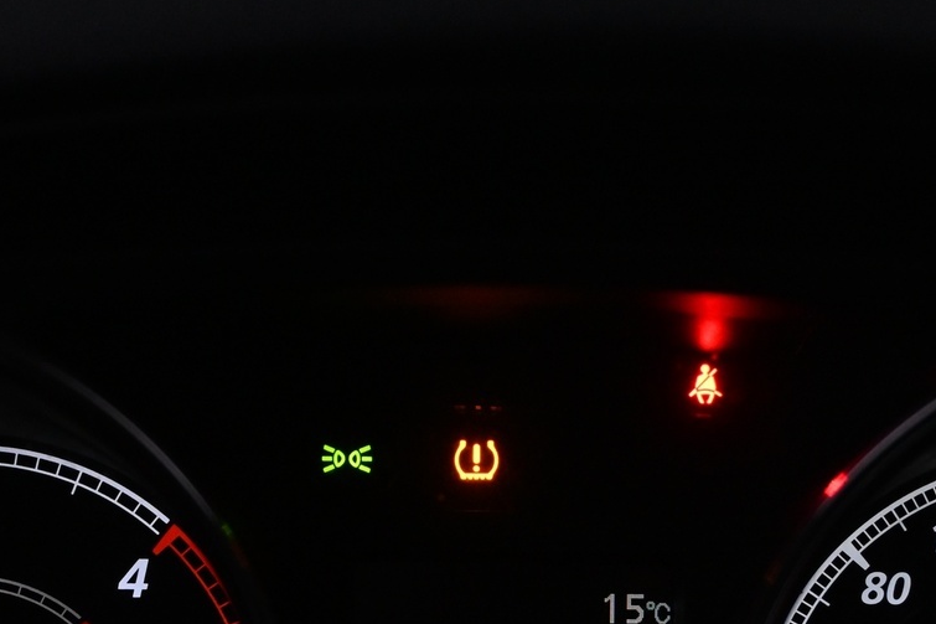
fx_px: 2719
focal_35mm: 105
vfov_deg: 12.9
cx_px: 482
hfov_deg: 19.5
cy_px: 661
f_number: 5
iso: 2000
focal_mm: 32.5
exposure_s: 1/125
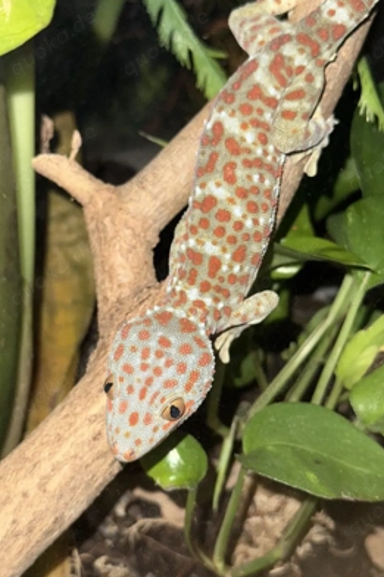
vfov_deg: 38.9
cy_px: 288
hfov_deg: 26.5
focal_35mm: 51
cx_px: 197
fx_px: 817
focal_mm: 6.76
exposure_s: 1/4
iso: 64
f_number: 1.78
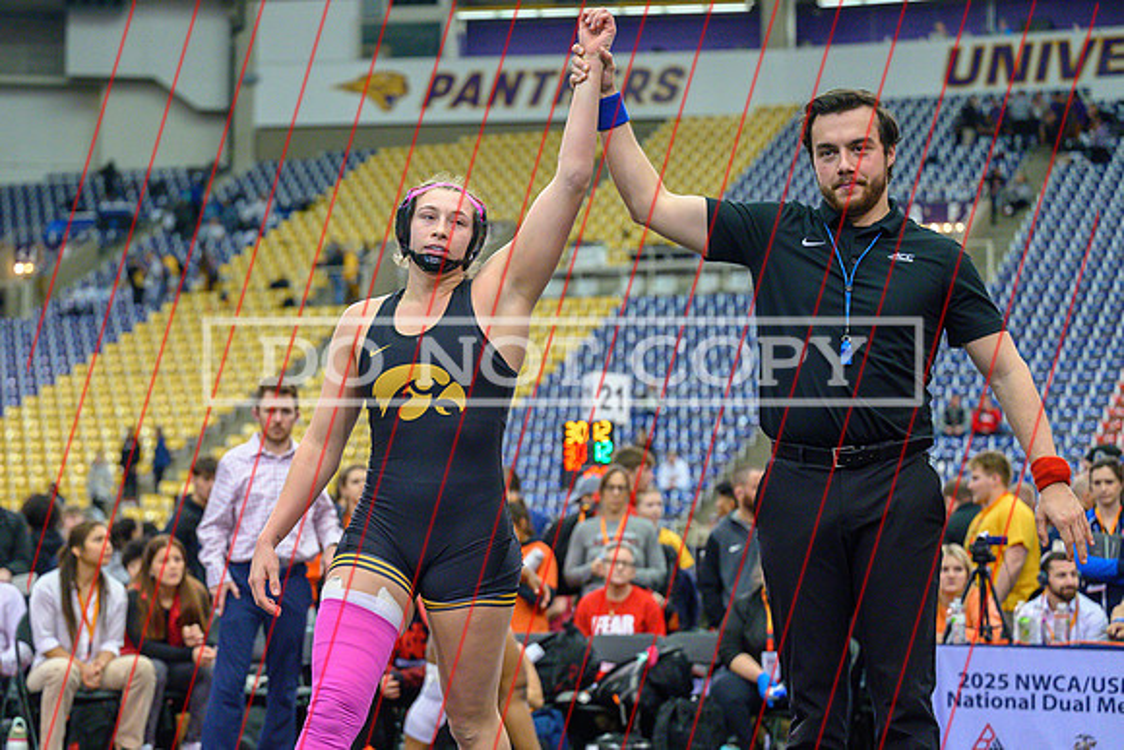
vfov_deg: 15.1
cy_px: 420
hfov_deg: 22.5
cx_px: 436
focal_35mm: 90
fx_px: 2823
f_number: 2.8
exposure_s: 1/800
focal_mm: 70
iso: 3600
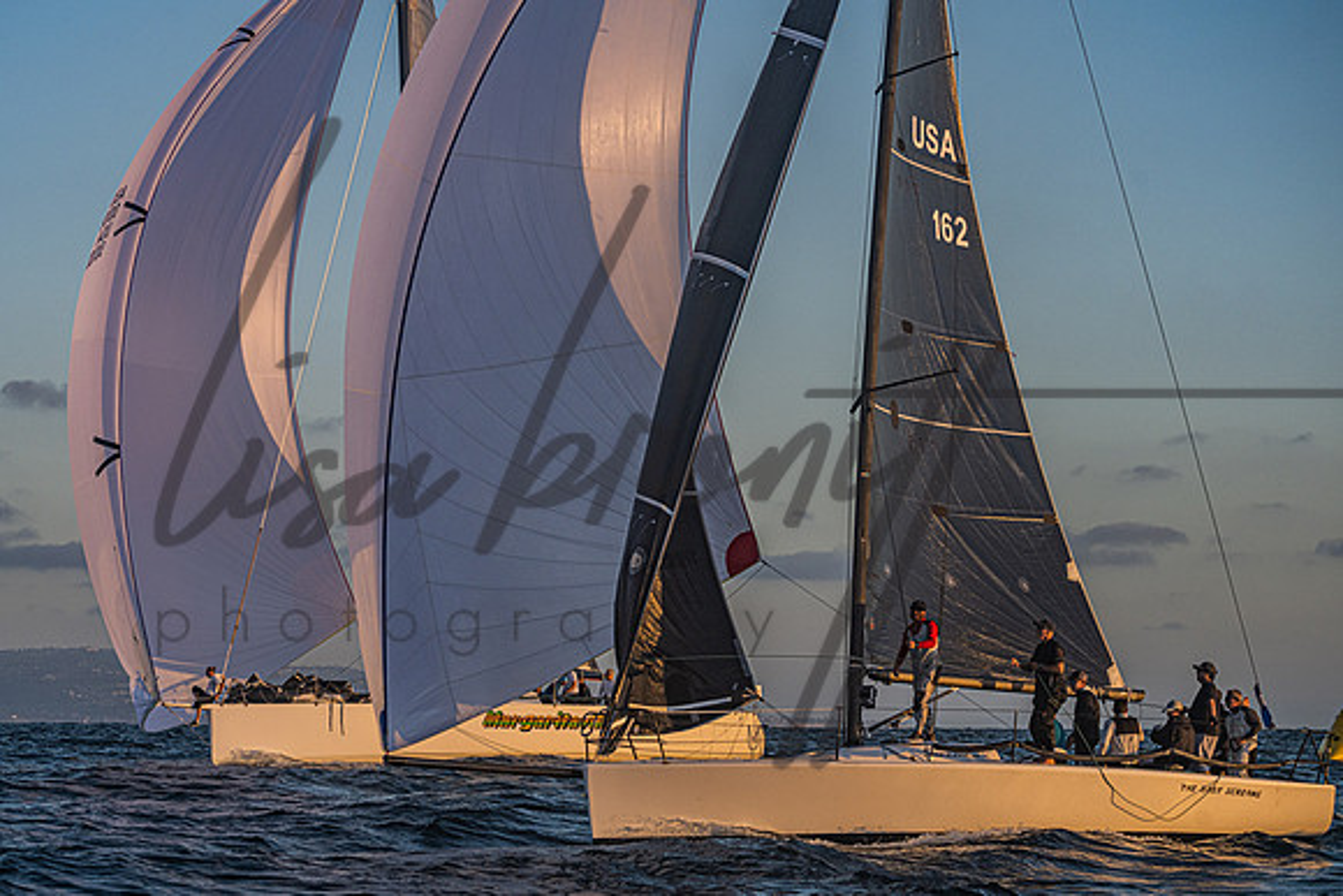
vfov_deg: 11.9
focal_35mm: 115
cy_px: 480
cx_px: 592
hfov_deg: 17.7
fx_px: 4300
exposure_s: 1/800
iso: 250
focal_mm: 100
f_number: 7.1
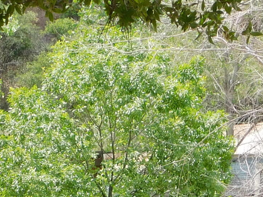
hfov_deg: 6.1
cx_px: 168
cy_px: 320
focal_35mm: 327
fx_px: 2484
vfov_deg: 4.5
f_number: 4.4
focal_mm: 14.2
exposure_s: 1/400
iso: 125
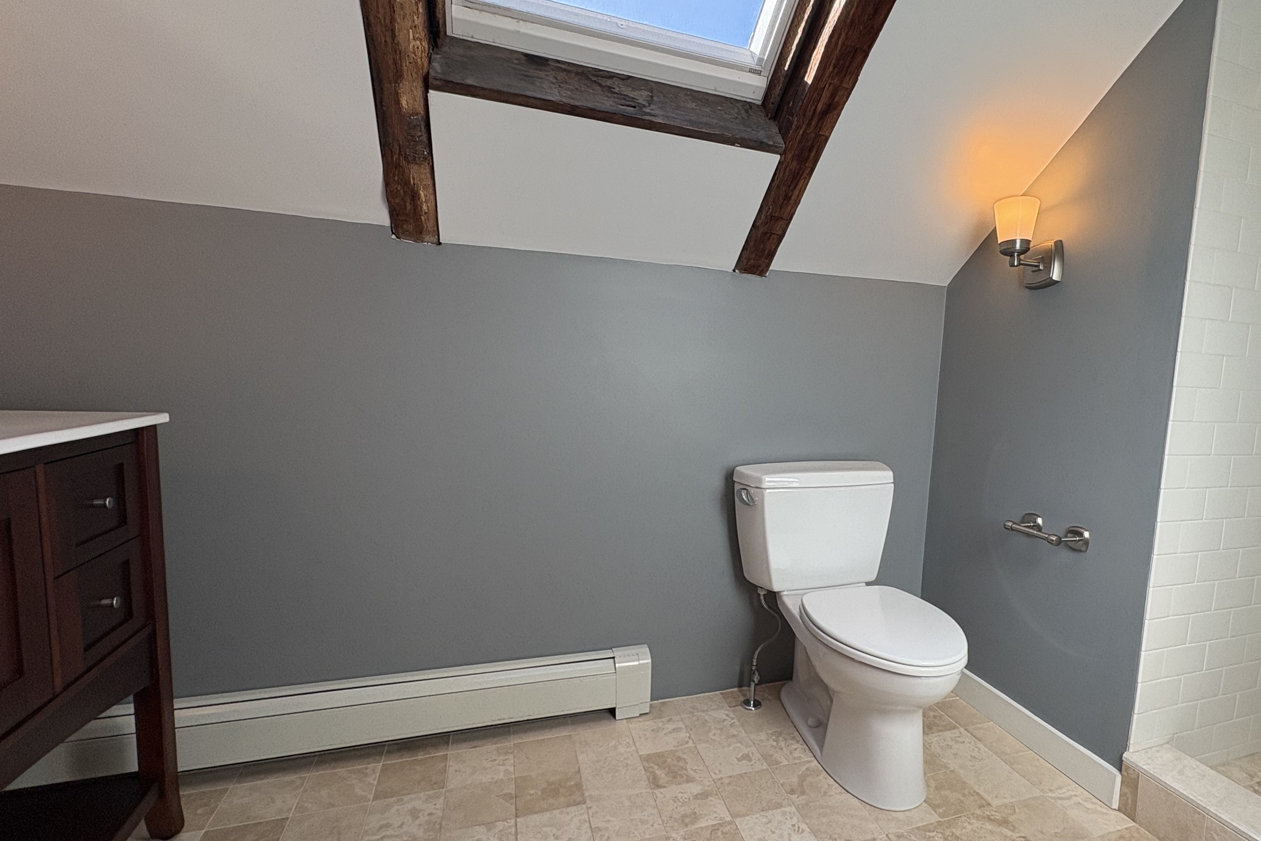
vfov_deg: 64.5
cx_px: 753
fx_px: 666
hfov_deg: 85.9
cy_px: 449
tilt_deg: -6.6
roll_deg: -2.0
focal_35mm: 19
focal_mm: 2.22
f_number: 2.2
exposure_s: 1/120
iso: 100
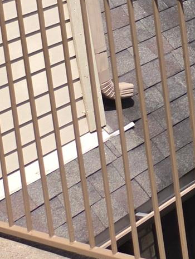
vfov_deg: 17.4
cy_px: -138
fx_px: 758
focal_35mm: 101
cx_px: 535
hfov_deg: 11.1
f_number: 1.8
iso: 25
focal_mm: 5.4
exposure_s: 1/1154
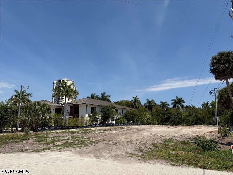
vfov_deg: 56.8
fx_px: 162
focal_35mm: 24
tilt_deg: +9.9
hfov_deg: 71.6
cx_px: 116
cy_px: 88
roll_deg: +0.3
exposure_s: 1/8130
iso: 80
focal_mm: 6.76
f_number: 1.78
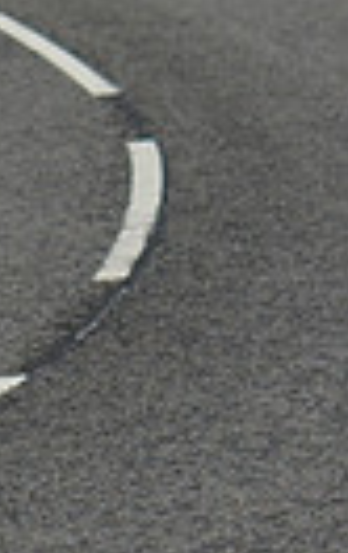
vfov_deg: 3.1
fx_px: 10123
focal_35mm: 670
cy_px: 463
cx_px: -864
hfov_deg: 1.9
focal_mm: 100
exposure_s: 1/2000
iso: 320
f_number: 7.1
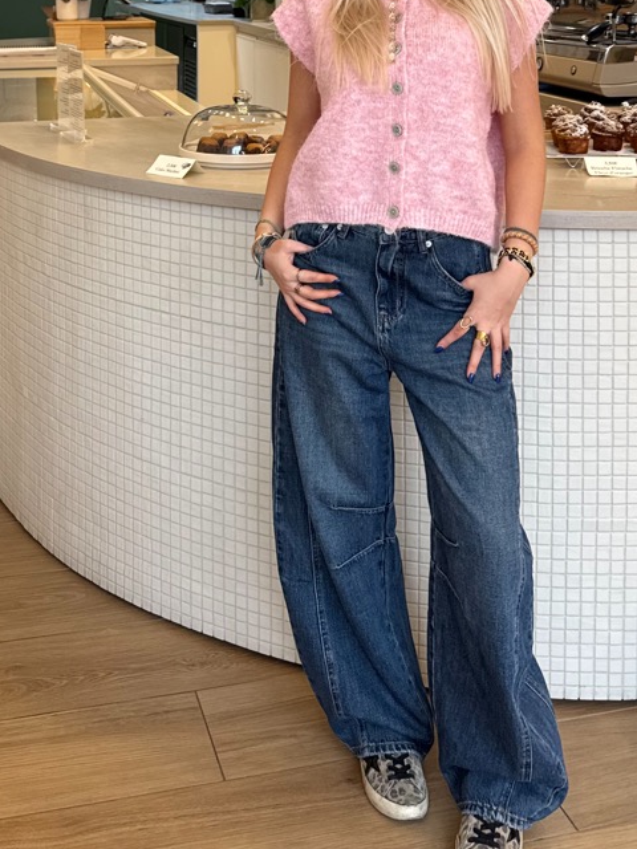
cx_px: 244
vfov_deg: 36.5
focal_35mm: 48
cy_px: 44
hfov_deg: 30.2
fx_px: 1178
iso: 100
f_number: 1.78
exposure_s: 1/121
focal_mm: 6.76
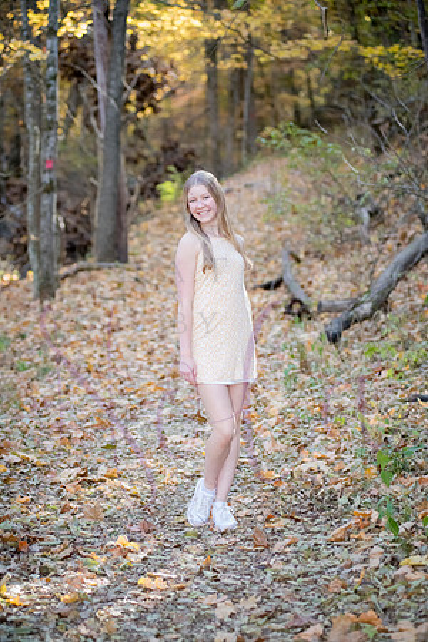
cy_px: 321
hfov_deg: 14.9
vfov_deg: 22.1
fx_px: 1641
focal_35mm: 92
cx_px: 214
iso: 800
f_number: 3.5
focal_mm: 92
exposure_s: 1/320
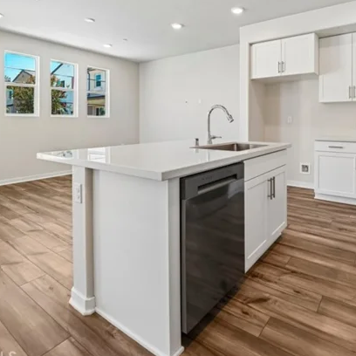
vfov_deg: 70.4
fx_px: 244
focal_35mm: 21
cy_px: 124
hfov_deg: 71.2
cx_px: 218
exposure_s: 1/13
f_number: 7.1
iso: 400
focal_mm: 12
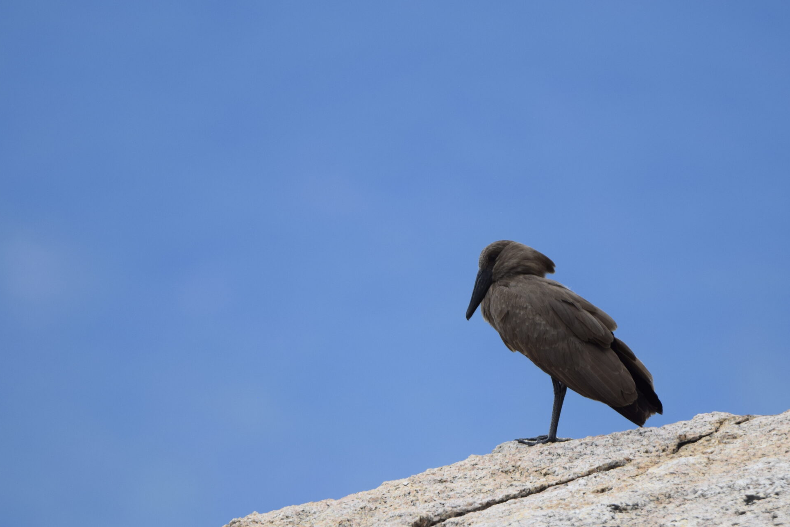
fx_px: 26226
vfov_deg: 1.2
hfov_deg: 1.7
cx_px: 414
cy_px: 342
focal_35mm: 1195
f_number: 6.3
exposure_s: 1/500
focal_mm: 600
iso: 400
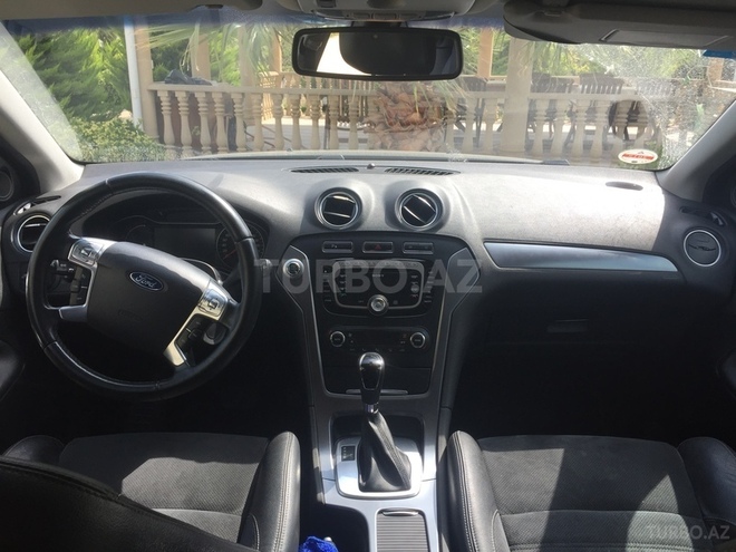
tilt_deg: -19.9
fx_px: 617
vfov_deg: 48.2
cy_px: 276
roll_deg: -1.8
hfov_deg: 61.7
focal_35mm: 29
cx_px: 368
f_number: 2.2
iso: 32
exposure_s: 1/482
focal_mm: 4.15
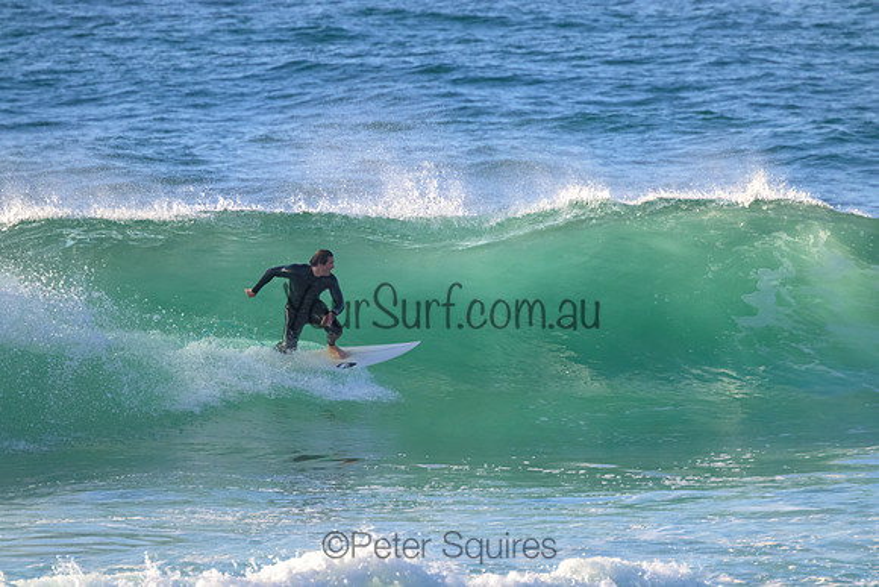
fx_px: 19537
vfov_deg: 1.7
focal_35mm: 800
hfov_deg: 2.6
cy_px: 294
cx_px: 440
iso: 2500
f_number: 11
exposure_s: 1/1600
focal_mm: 800
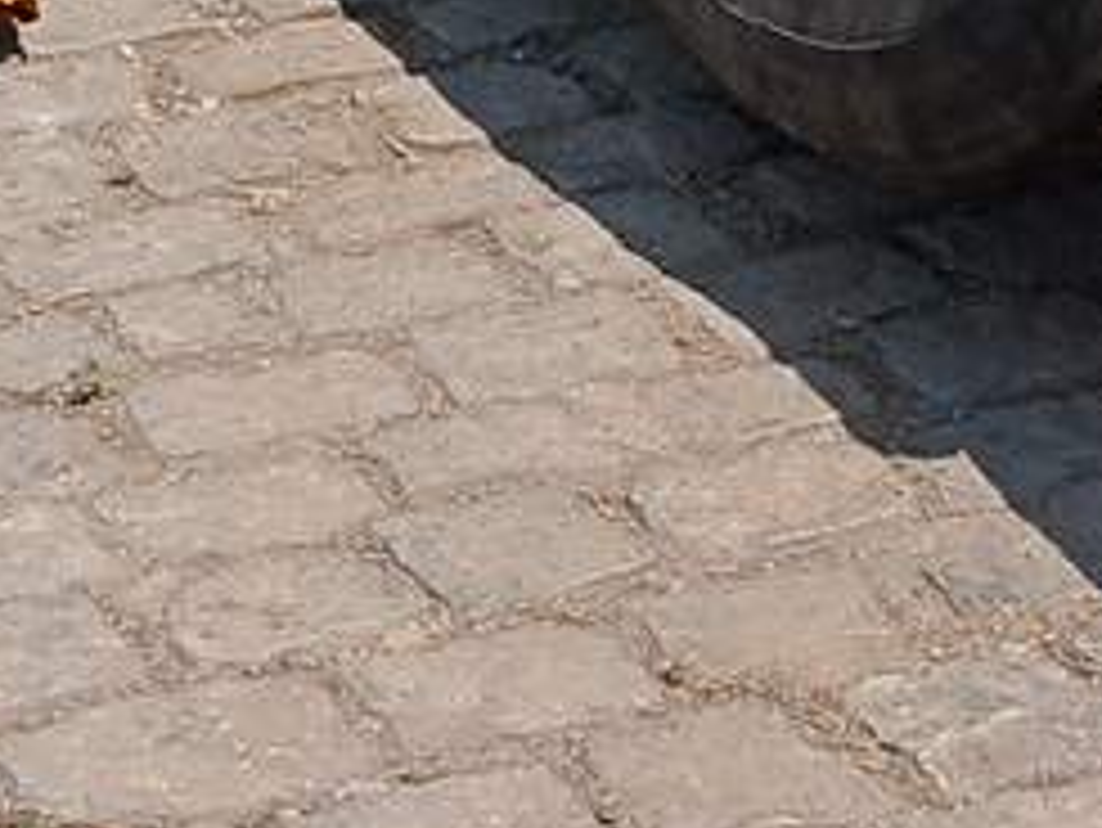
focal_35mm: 153
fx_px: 4873
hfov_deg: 12.9
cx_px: 594
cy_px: -1404
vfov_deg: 8.5
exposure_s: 1/661
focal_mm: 3.98
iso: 20
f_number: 1.8
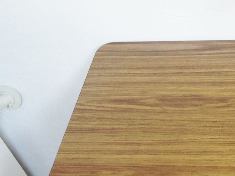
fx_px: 631
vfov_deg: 15.4
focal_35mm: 93
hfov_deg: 19.5
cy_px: 194
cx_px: 306
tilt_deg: -53.9
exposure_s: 1/30
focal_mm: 4.28
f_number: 2.4
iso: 50
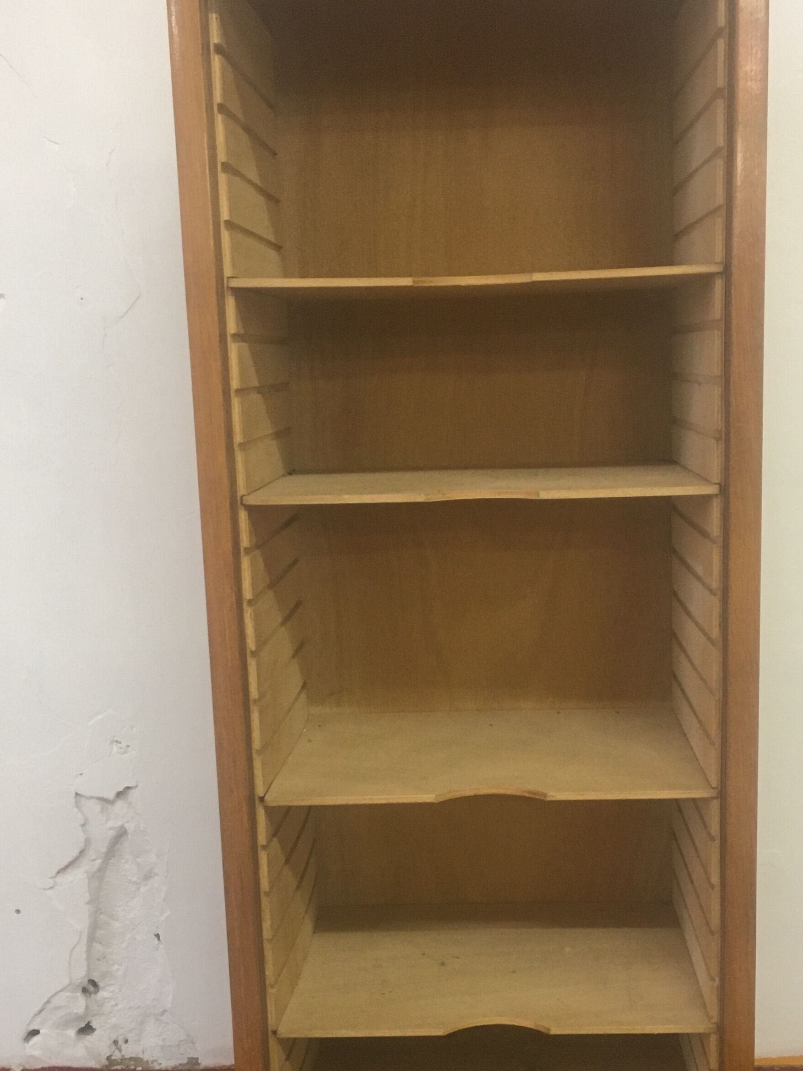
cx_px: 465
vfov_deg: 37.8
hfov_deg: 29.1
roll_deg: +2.3
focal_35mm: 50
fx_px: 1547
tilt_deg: -13.5
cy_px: 705
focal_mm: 4.15
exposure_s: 1/33
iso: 160
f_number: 2.2
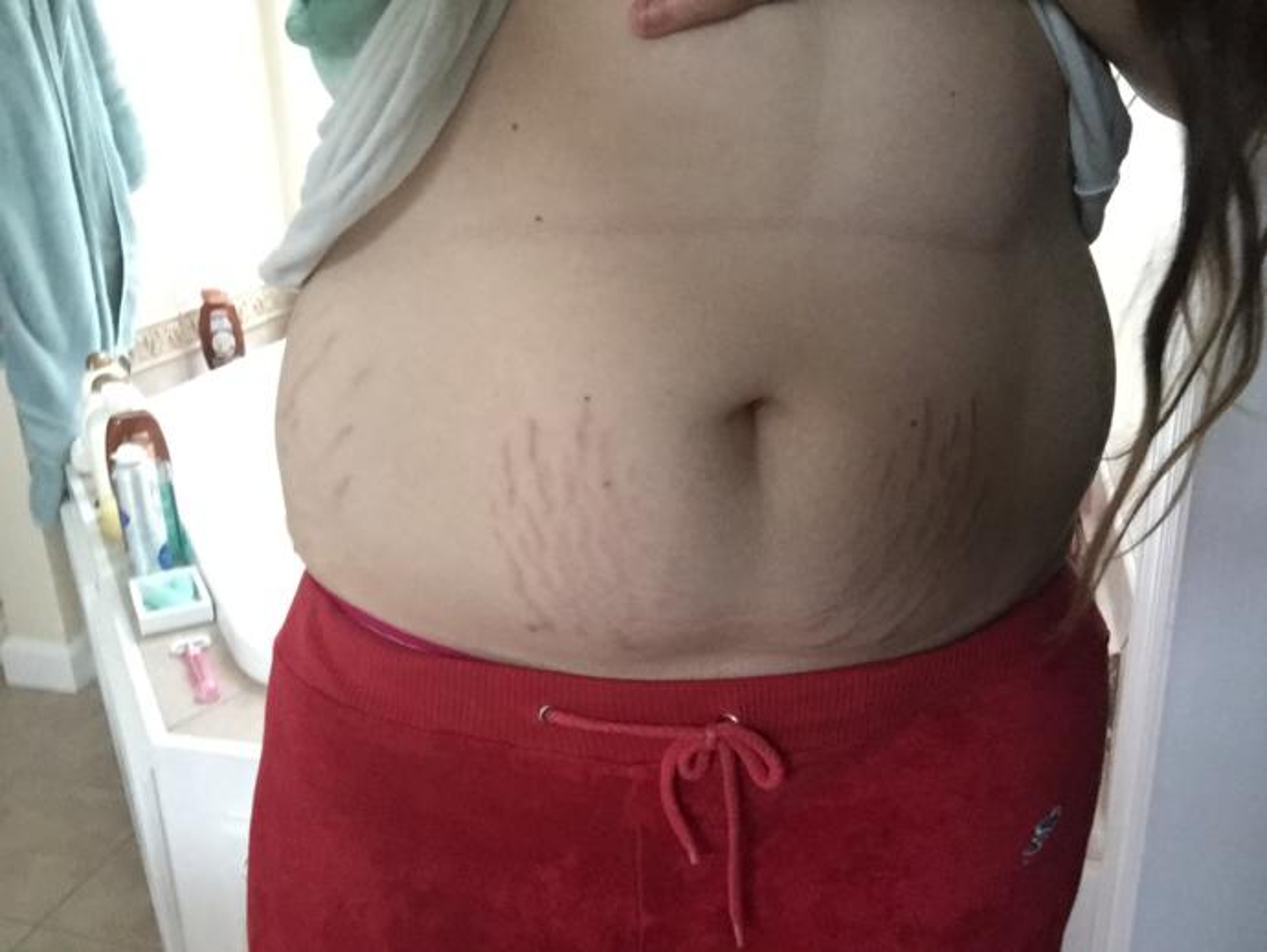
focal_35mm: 31
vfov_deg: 45.5
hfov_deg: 58.3
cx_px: 634
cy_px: 476
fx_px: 1135
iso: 320
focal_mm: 2.65
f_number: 2.2
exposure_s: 1/15
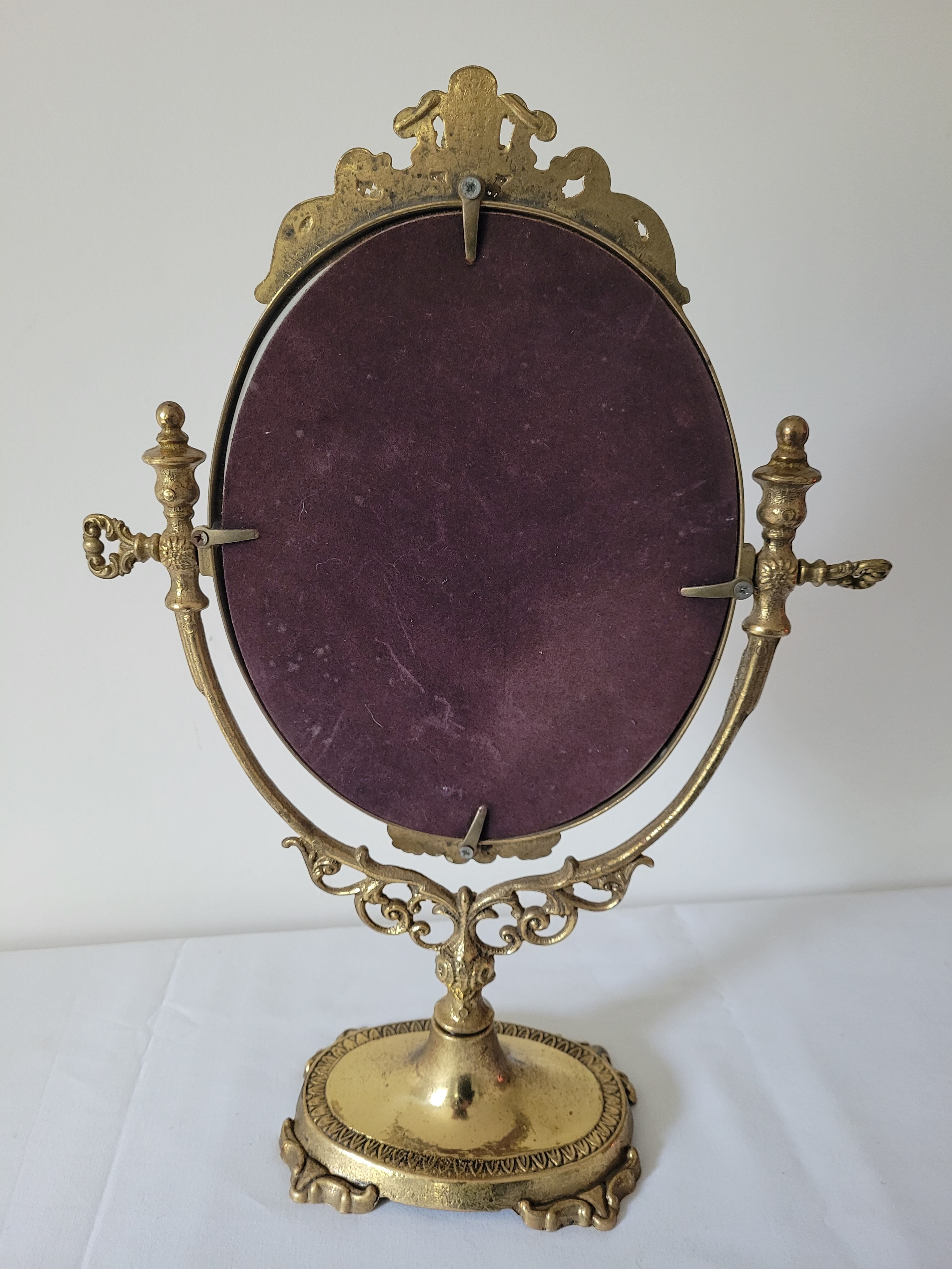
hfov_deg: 53.1
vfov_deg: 67.3
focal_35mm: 26
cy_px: 634
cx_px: 476
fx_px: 953
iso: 320
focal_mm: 5.4
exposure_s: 1/50
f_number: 1.8
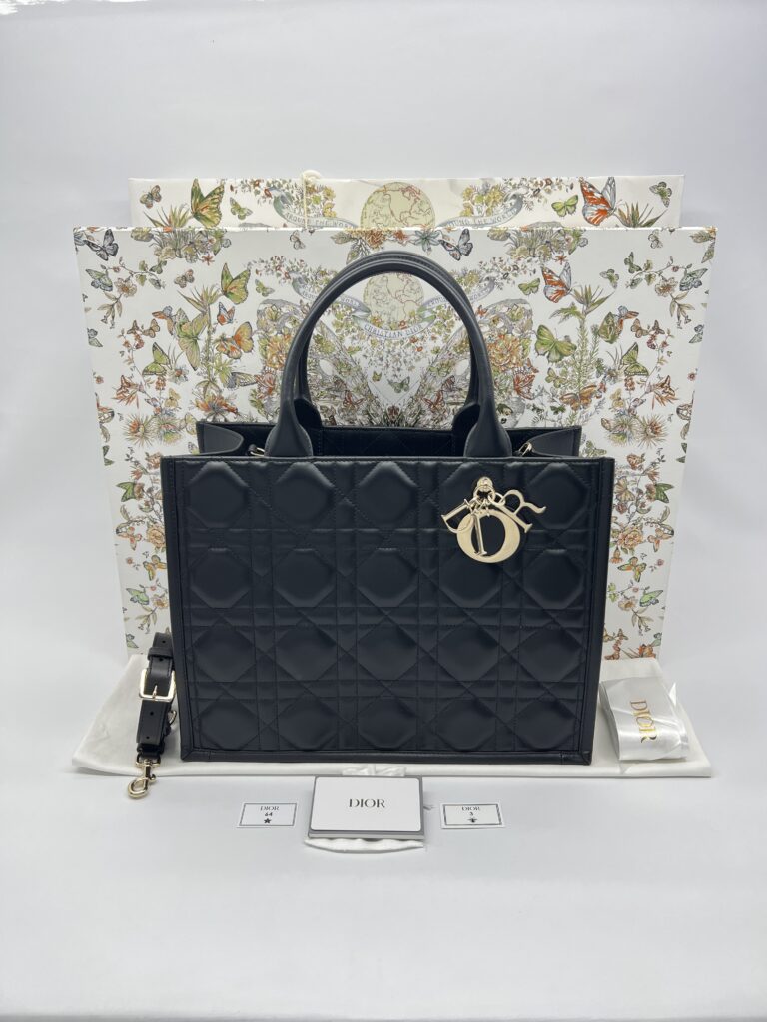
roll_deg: +1.8
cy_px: 511
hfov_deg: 53.1
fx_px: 768
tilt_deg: -17.8
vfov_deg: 67.3
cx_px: 384
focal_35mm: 26
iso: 40
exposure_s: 1/100
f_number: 1.5
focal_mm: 5.7
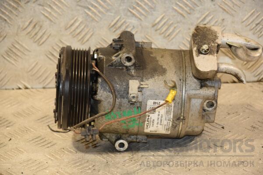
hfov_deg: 13.0
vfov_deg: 8.7
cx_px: 132
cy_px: 88
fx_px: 1151
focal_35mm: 158
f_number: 5.6
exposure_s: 1/100
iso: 800
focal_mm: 105
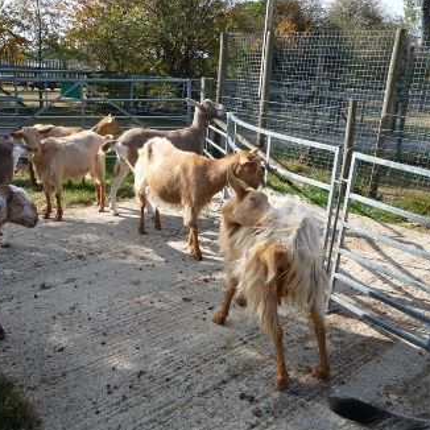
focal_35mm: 34
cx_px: 171
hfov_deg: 48.2
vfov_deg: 48.4
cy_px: 218
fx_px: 478
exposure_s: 1/400
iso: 100
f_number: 3.3
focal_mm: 4.7
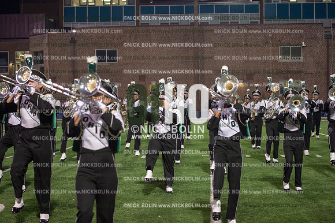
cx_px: 168
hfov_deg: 28.9
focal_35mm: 70
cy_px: 112
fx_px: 651
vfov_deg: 19.4
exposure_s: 1/400
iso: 4000
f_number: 2.8
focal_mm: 70
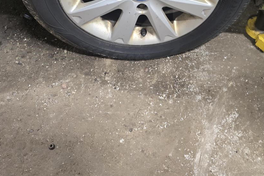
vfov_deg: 34.4
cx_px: 155
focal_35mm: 37
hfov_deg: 51.6
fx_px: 271
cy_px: 25
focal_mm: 6.3
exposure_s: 1/60
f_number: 1.7
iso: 800
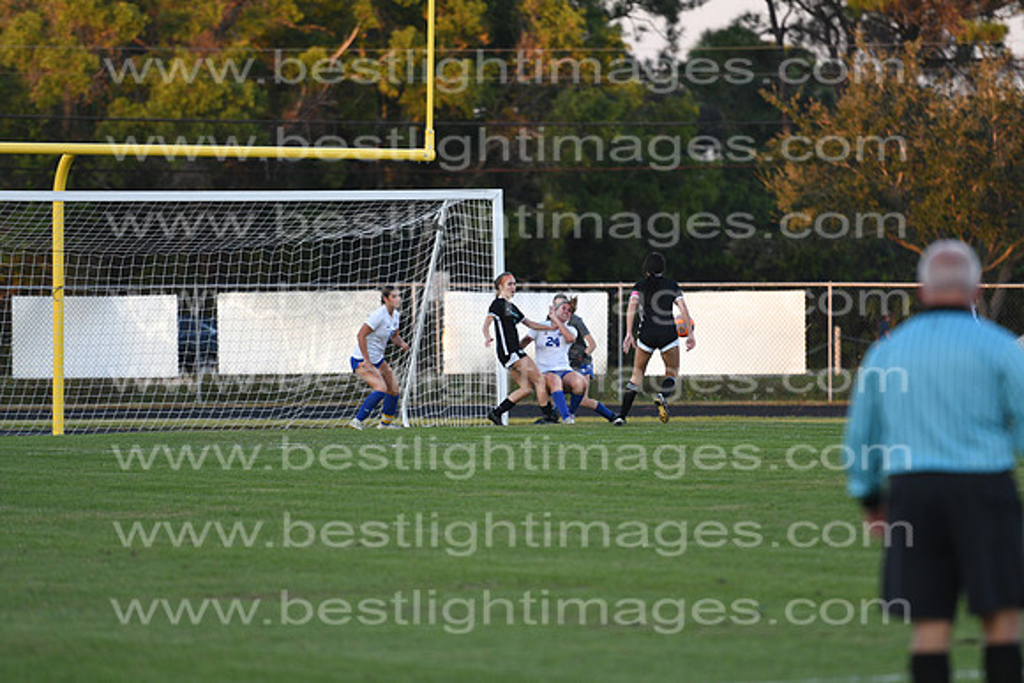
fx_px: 8535
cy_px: 342
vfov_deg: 4.6
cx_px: 512
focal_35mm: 300
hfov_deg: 6.9
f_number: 2.8
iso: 500
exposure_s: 1/800
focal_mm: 200
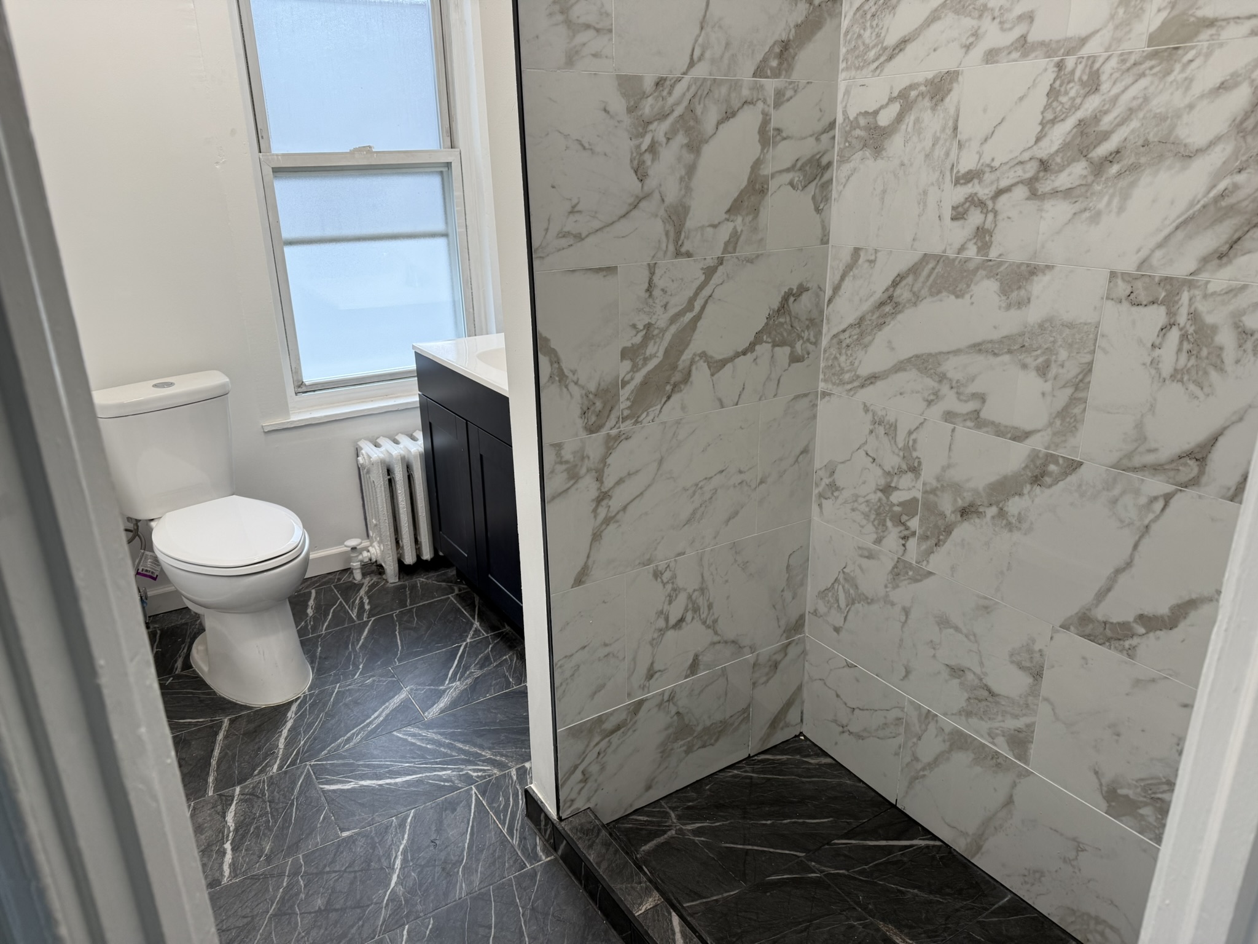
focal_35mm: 24
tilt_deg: -19.6
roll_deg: +1.1
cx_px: 629
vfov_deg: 56.8
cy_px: 472
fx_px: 872
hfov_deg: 71.6
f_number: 1.78
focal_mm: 6.76
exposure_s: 1/120
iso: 80
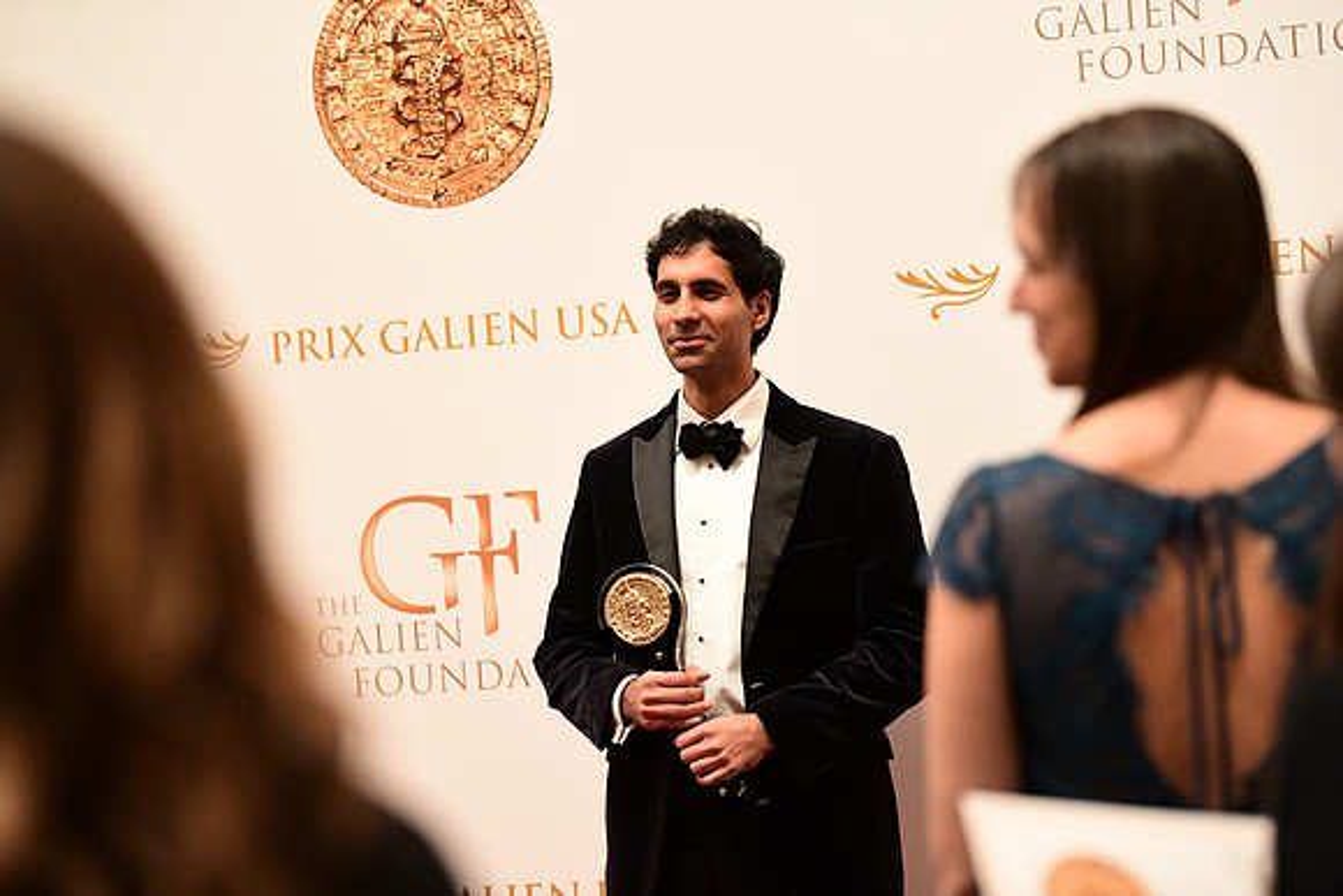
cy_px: 448
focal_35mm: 110
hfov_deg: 18.6
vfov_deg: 12.5
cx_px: 672
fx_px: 4104
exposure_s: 1/100
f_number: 2.8
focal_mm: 110
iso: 8000
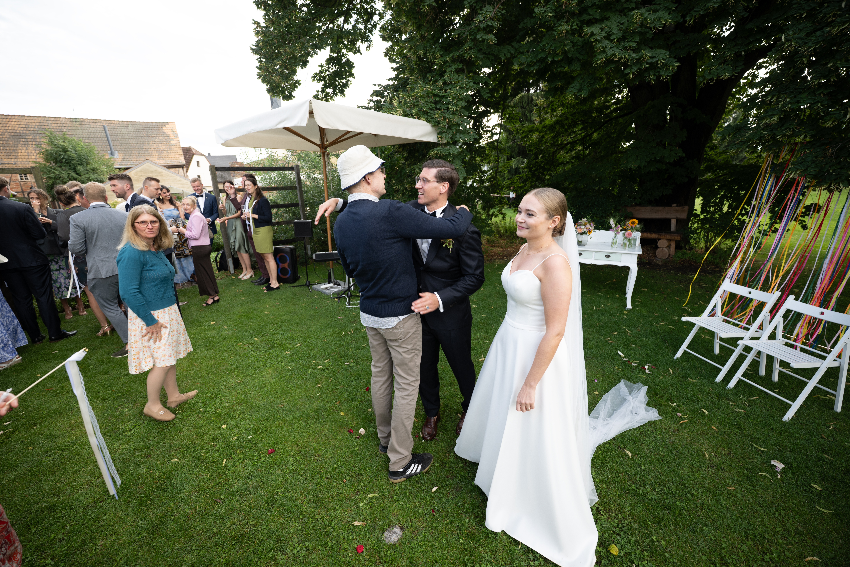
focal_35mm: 14
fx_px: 331
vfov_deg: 81.2
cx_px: 425
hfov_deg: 104.3
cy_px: 284
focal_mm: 14
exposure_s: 1/125
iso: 160
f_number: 3.5
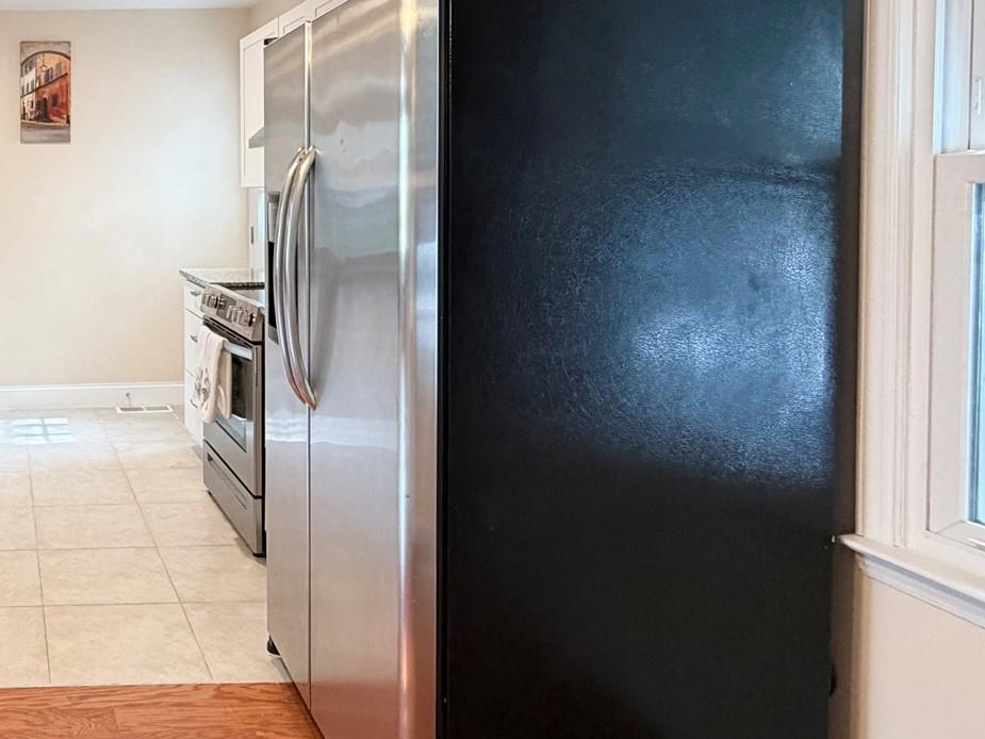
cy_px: 223
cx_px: 17
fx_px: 882
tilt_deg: -2.3
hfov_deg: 48.8
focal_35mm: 31
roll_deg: +1.1
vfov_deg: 44.5
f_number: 2.2
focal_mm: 2.22
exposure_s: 1/60
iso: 250
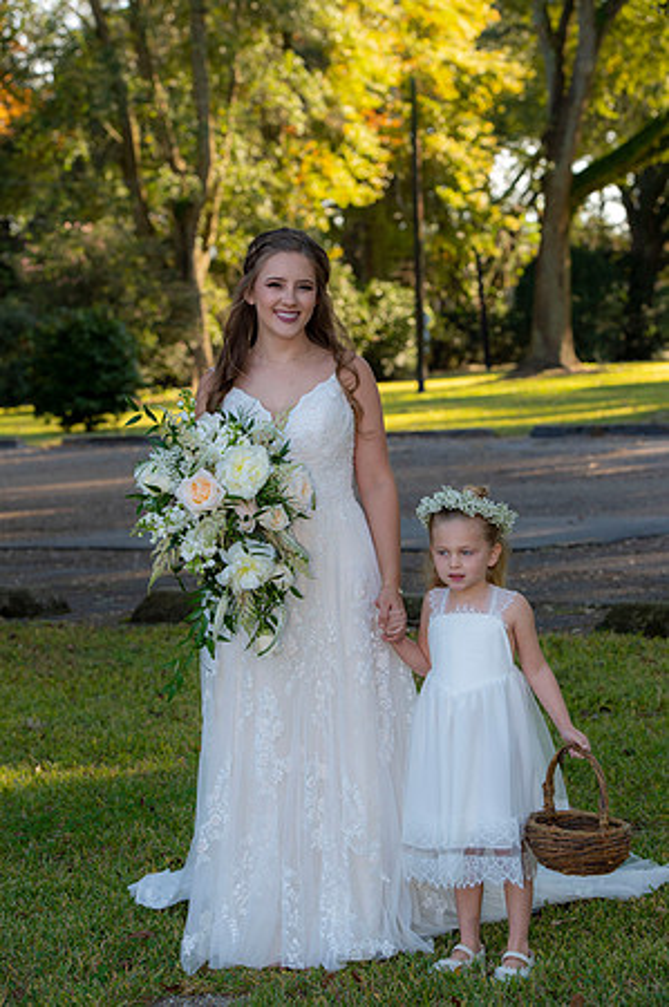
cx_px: 334
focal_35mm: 100
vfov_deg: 20.4
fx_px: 2794
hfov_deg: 13.7
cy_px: 504
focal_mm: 100
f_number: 6.3
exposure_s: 1/500
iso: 1250
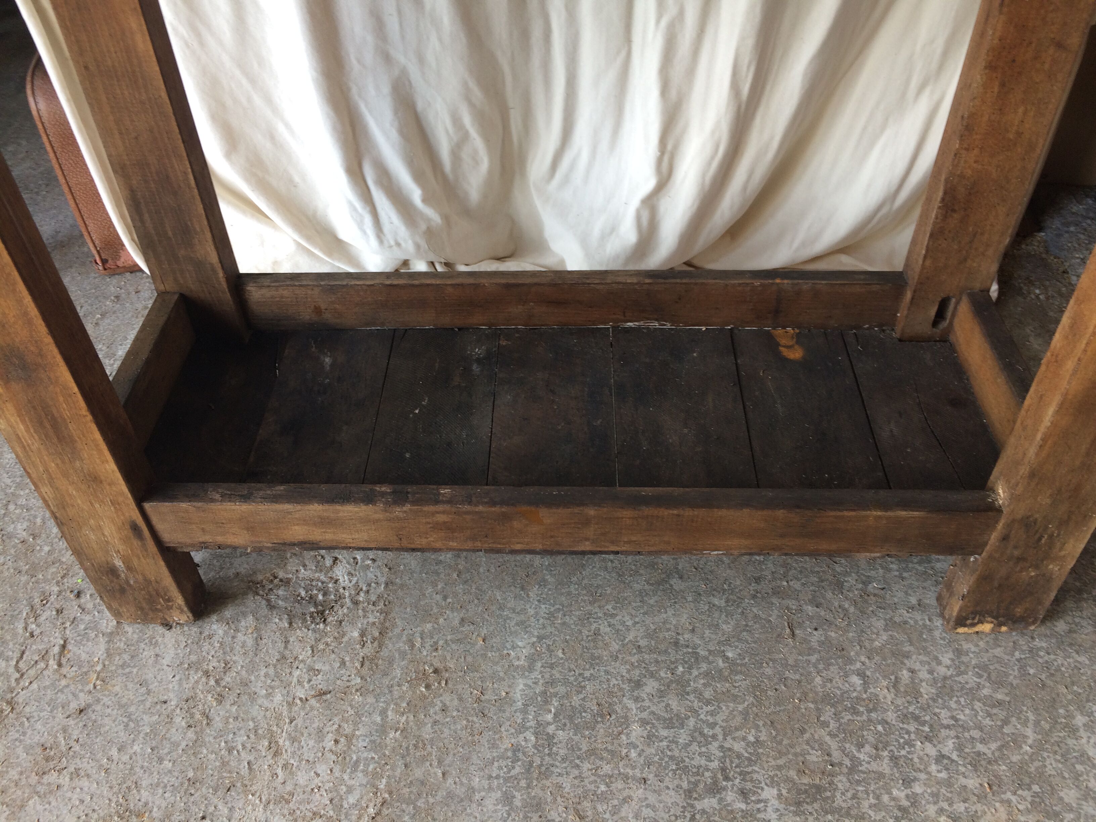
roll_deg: -0.2
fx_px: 918
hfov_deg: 61.7
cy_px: 411
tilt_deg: -43.3
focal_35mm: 29
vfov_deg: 48.2
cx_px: 548
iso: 40
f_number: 2.2
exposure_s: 1/33
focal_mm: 4.15
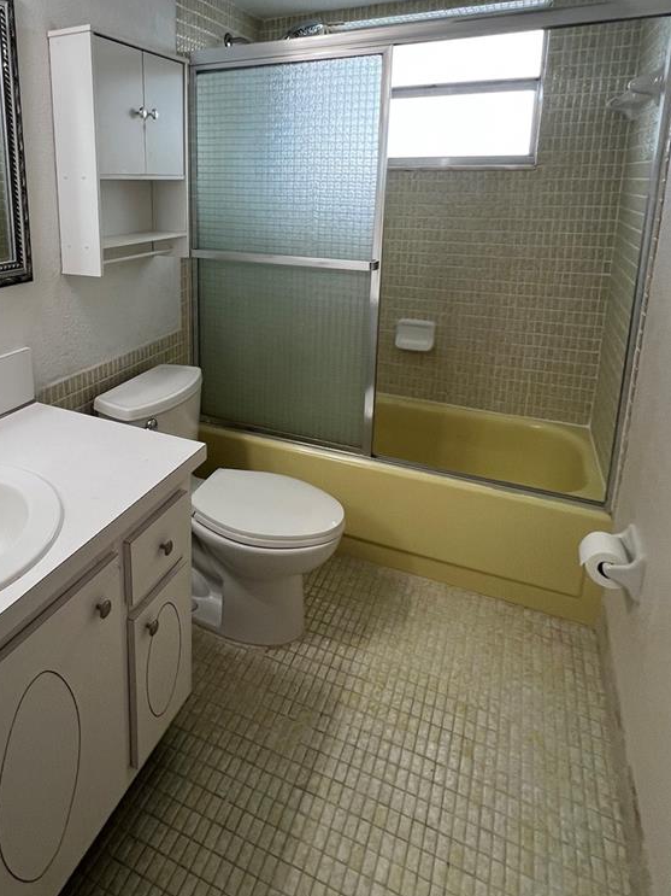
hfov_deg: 61.7
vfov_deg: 76.4
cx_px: 218
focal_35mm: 21
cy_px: 297
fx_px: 543
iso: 80
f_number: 1.8
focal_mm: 1.57
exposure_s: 1/120
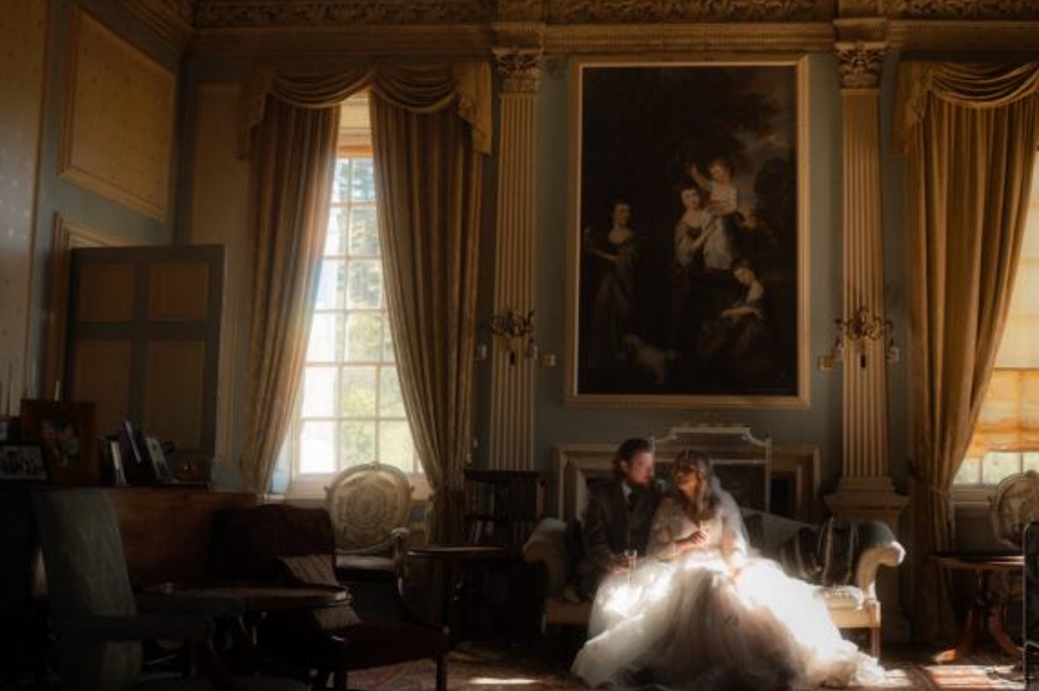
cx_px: 648
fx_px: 1327
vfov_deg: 29.2
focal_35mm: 46
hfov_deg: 42.5
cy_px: 341
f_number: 1.8
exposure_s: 1/400
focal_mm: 35
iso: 100
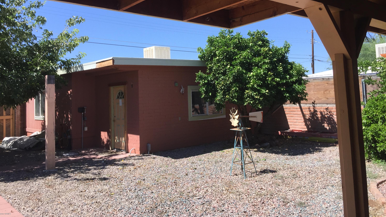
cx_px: 194
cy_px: 76
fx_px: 328
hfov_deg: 61.0
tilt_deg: +3.1
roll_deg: +1.9
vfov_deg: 36.4
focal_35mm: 32
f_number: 2.2
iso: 32
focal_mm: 4.15
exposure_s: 1/1582
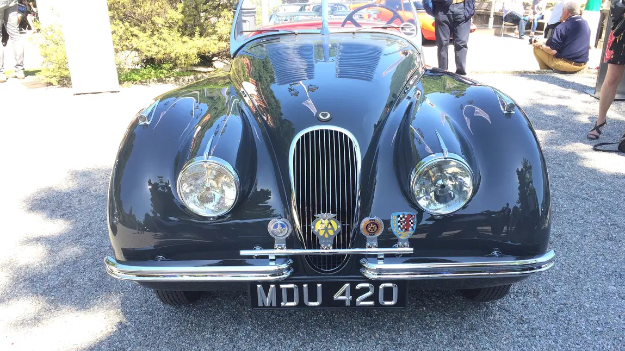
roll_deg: +1.3
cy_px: 197
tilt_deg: -24.0
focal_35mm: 33
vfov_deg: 35.6
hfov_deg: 59.5
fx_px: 547
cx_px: 313
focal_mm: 4.15
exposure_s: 1/354
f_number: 2.2
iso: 32
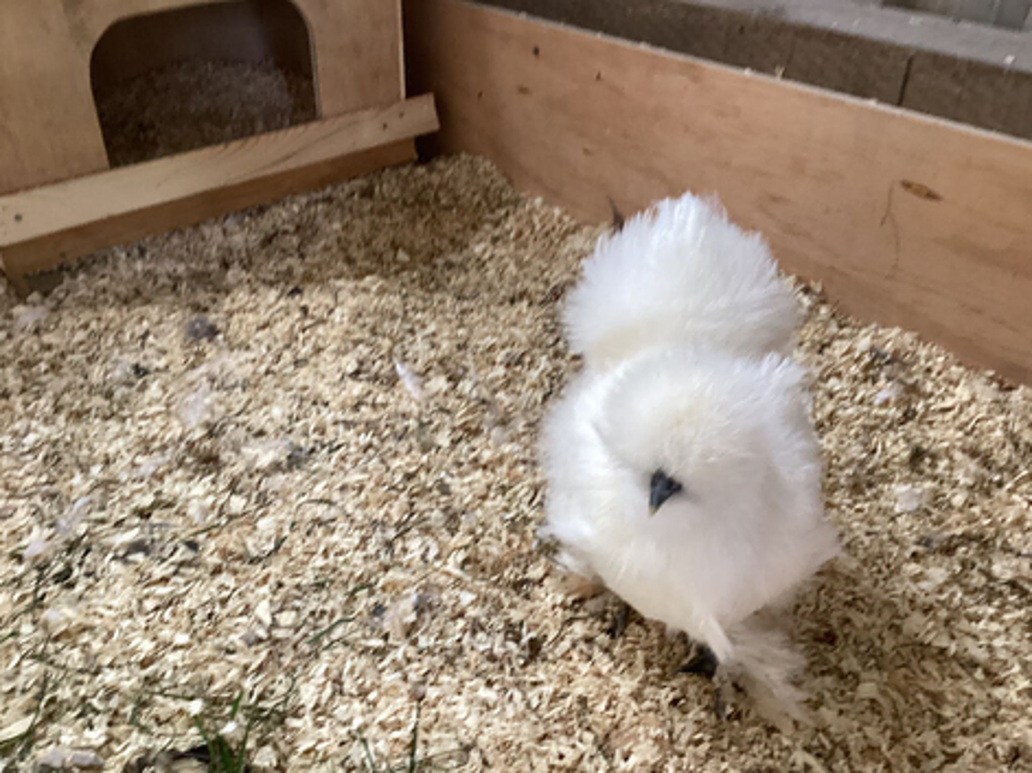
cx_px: 516
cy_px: 386
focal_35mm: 31
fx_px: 924
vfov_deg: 45.4
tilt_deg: -34.2
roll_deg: -0.4
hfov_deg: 58.4
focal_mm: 3.3
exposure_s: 1/60
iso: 125
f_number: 2.4
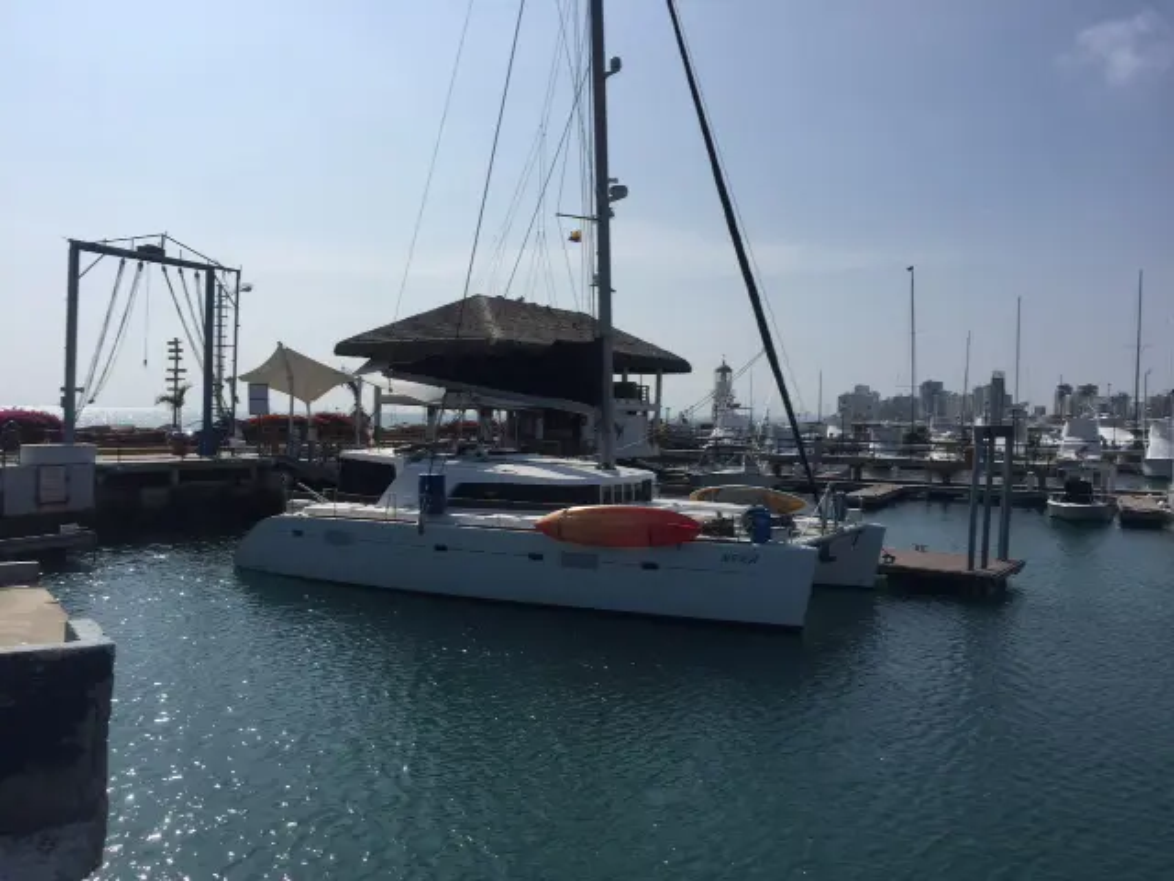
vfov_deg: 48.2
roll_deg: -2.3
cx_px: 587
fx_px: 984
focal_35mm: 29
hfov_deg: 61.7
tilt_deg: -4.6
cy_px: 440
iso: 32
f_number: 2.2
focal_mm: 4.15
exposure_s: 1/6623
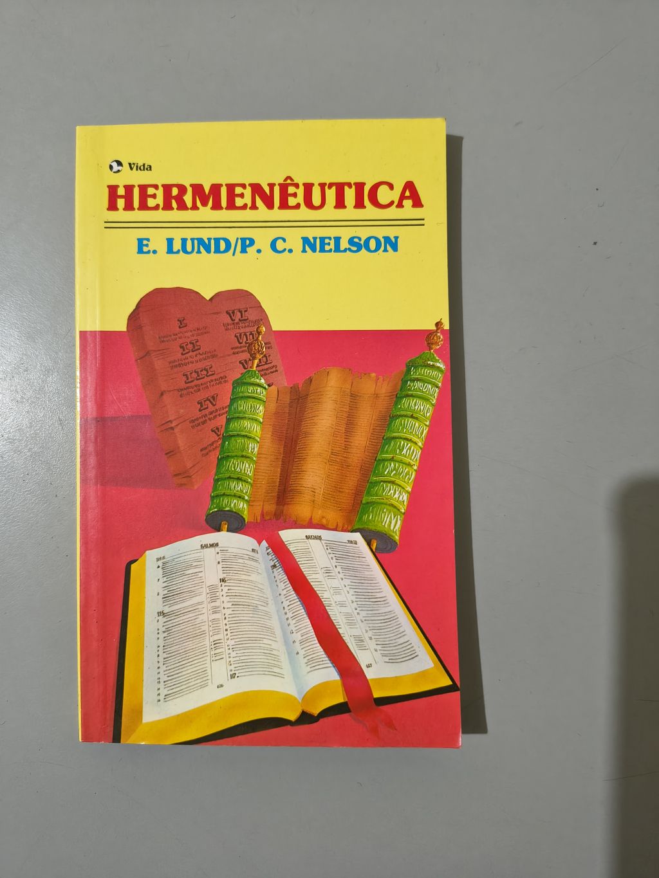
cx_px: 330
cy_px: 439
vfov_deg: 71.6
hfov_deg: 56.8
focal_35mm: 24
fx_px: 609
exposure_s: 1/40
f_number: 1.8
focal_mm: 5.56
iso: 1370
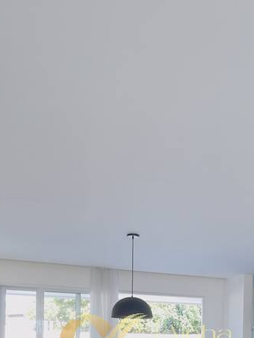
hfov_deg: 43.5
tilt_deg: -0.5
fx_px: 313
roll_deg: -1.3
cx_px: 169
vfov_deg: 46.9
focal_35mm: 32
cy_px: 342
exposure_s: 1/30
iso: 50
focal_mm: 1.54
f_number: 2.4
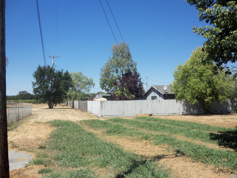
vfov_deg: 41.8
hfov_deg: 54.0
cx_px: 118
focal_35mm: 34
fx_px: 233
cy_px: 89
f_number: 8.8
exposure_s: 1/160
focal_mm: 5.7
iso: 80
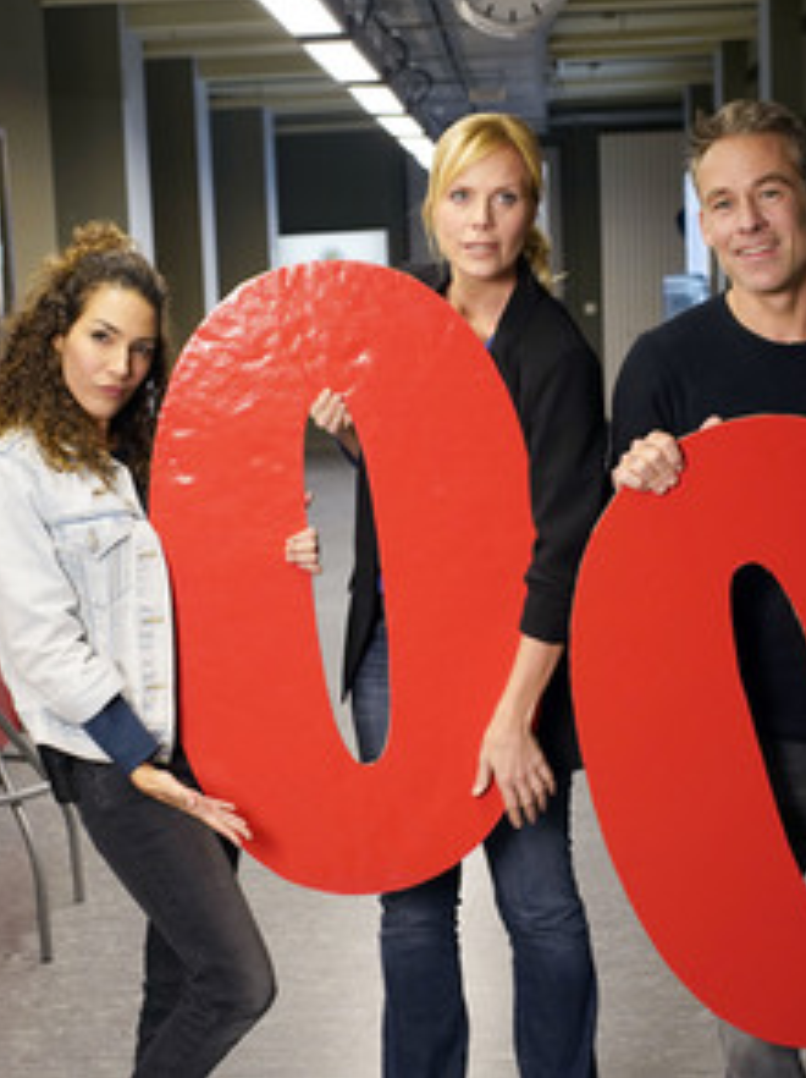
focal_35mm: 59
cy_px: 532
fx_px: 1834
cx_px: 299
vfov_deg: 32.7
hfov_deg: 24.7
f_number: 4
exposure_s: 1/60
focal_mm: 40
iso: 1600
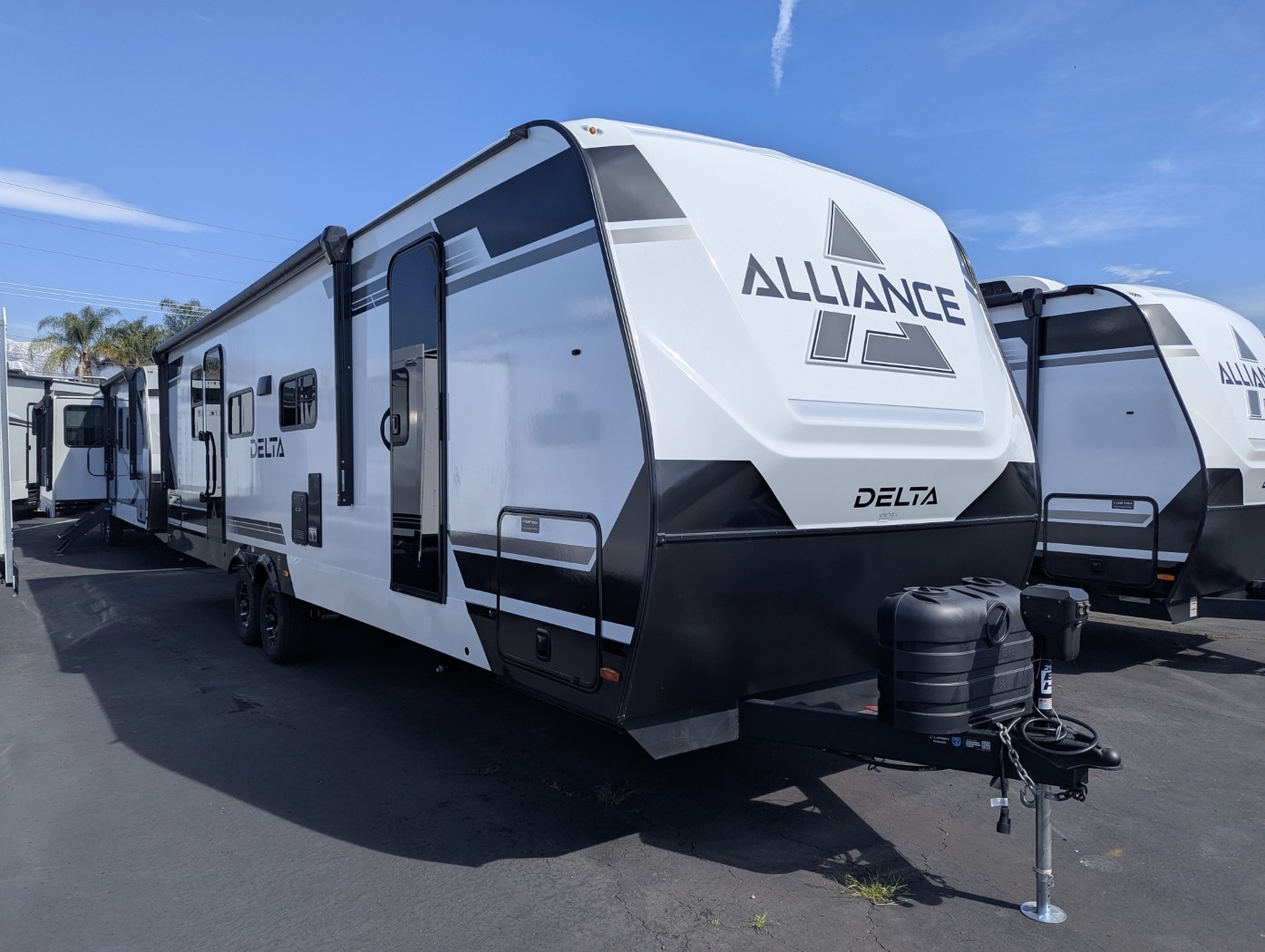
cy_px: 476
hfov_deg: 71.5
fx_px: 878
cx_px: 632
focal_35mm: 24
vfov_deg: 56.9
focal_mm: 6.81
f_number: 1.85
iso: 47
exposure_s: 1/3058
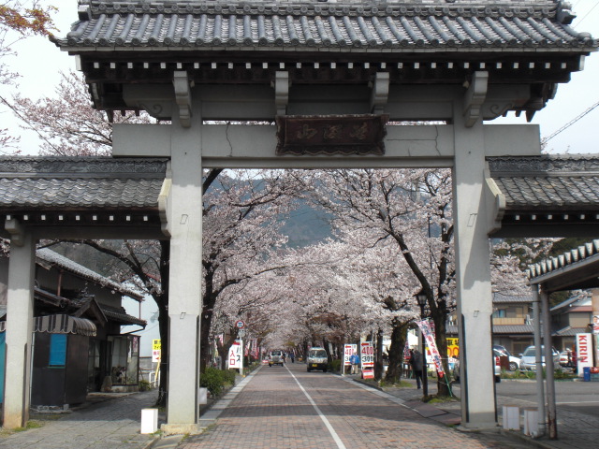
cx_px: 300
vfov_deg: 28.6
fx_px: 883
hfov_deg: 37.5
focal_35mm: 51
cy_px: 224
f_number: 6.4
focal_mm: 8.44
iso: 64
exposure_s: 1/200
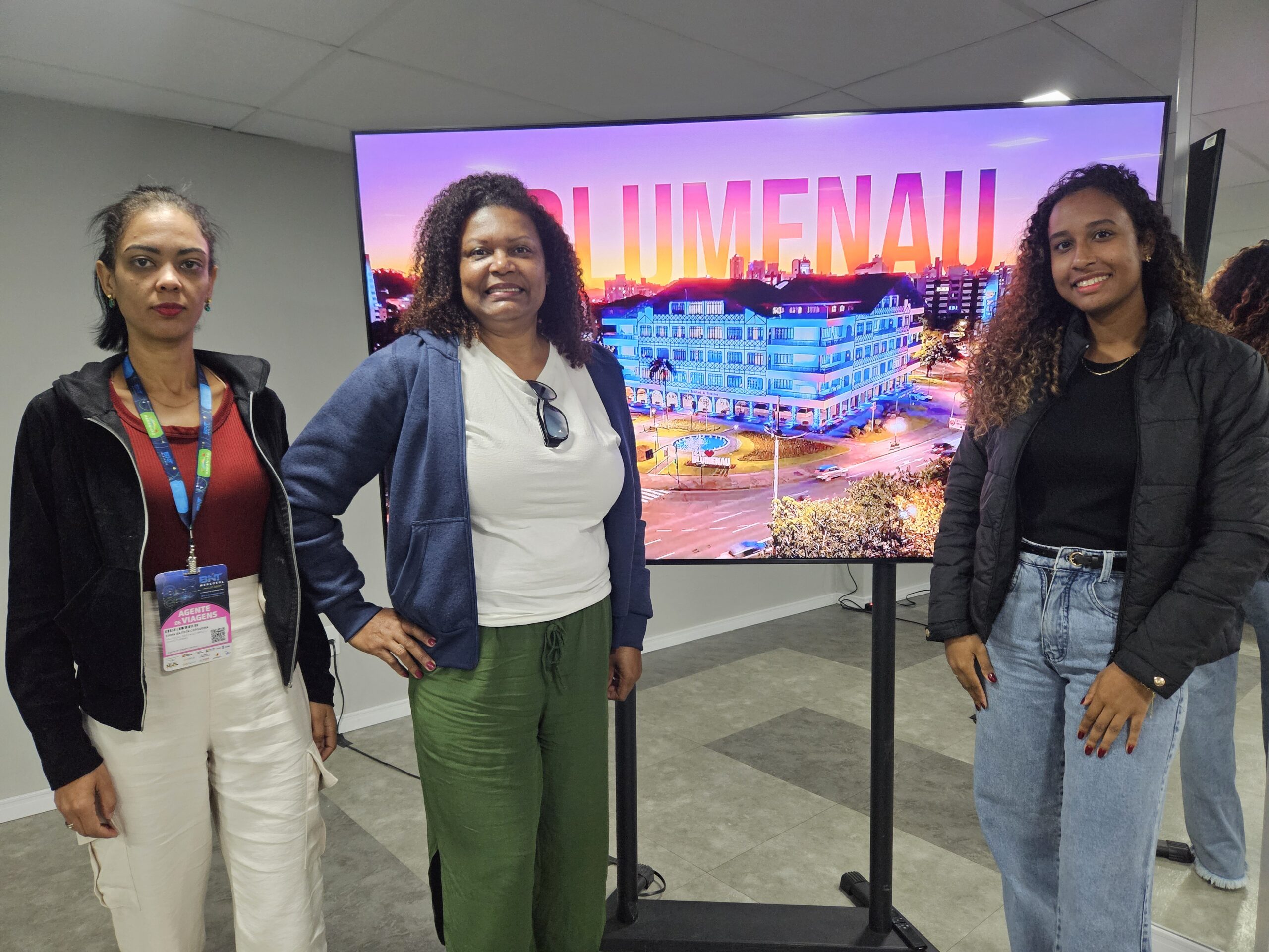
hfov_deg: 73.9
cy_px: 476
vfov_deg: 58.9
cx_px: 634
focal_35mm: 23
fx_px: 843
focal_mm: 5.4
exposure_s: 1/240
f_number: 1.8
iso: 800
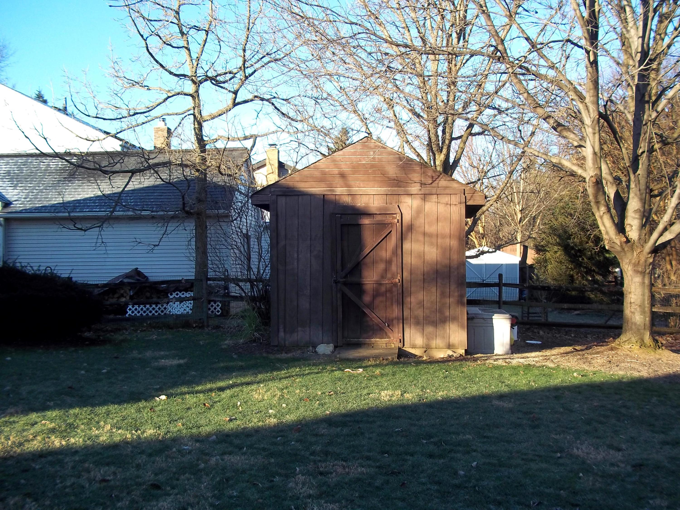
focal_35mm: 36
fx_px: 707
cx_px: 340
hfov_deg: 51.4
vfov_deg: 39.7
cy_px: 255
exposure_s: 1/250
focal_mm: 6.5
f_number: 3.1
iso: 80
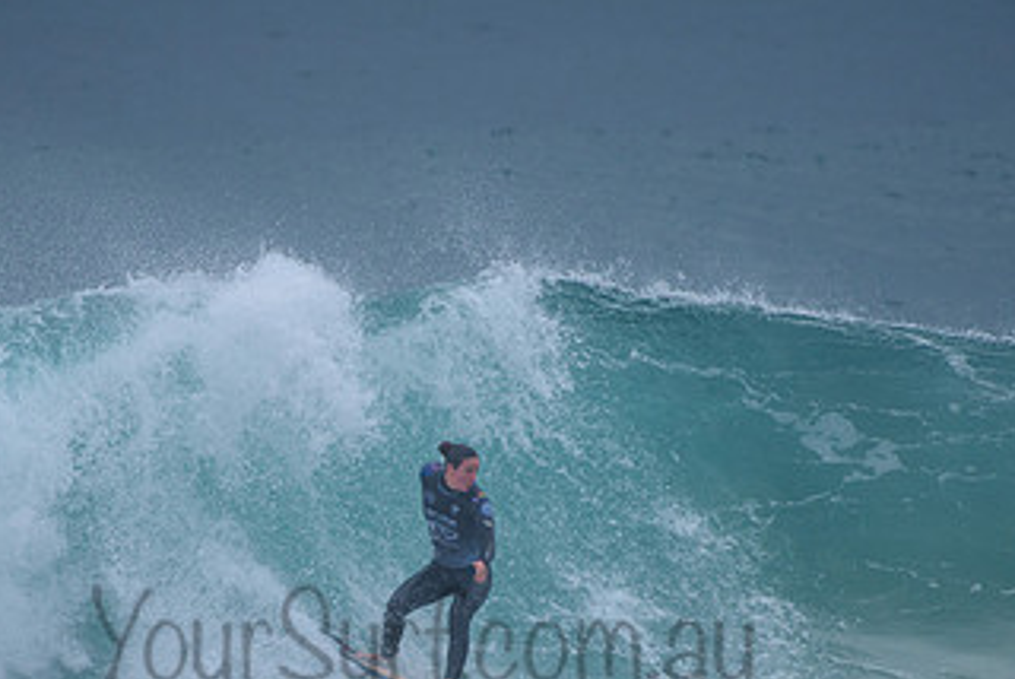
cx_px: 419
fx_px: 25539
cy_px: 608
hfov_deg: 2.3
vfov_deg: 1.5
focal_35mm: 905
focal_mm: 500
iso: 280
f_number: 5.6
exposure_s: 1/2000
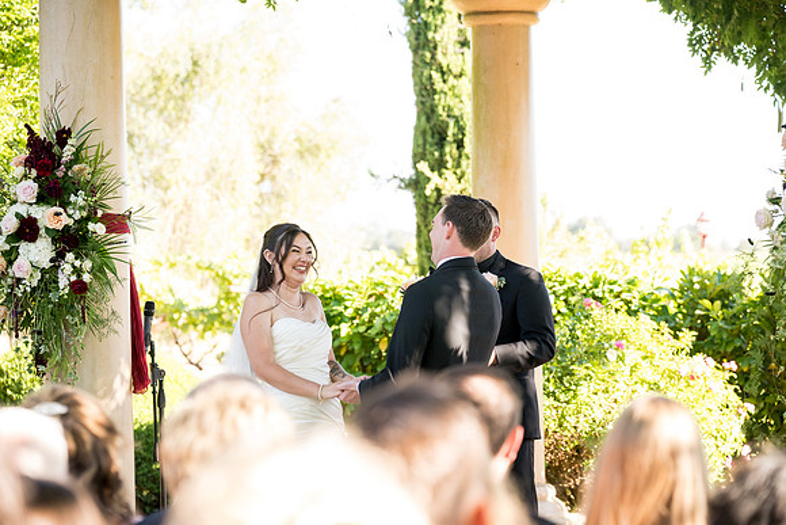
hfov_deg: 18.8
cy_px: 262
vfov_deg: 12.6
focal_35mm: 109
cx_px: 393
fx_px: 2380
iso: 800
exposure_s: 1/400
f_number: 4
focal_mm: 109
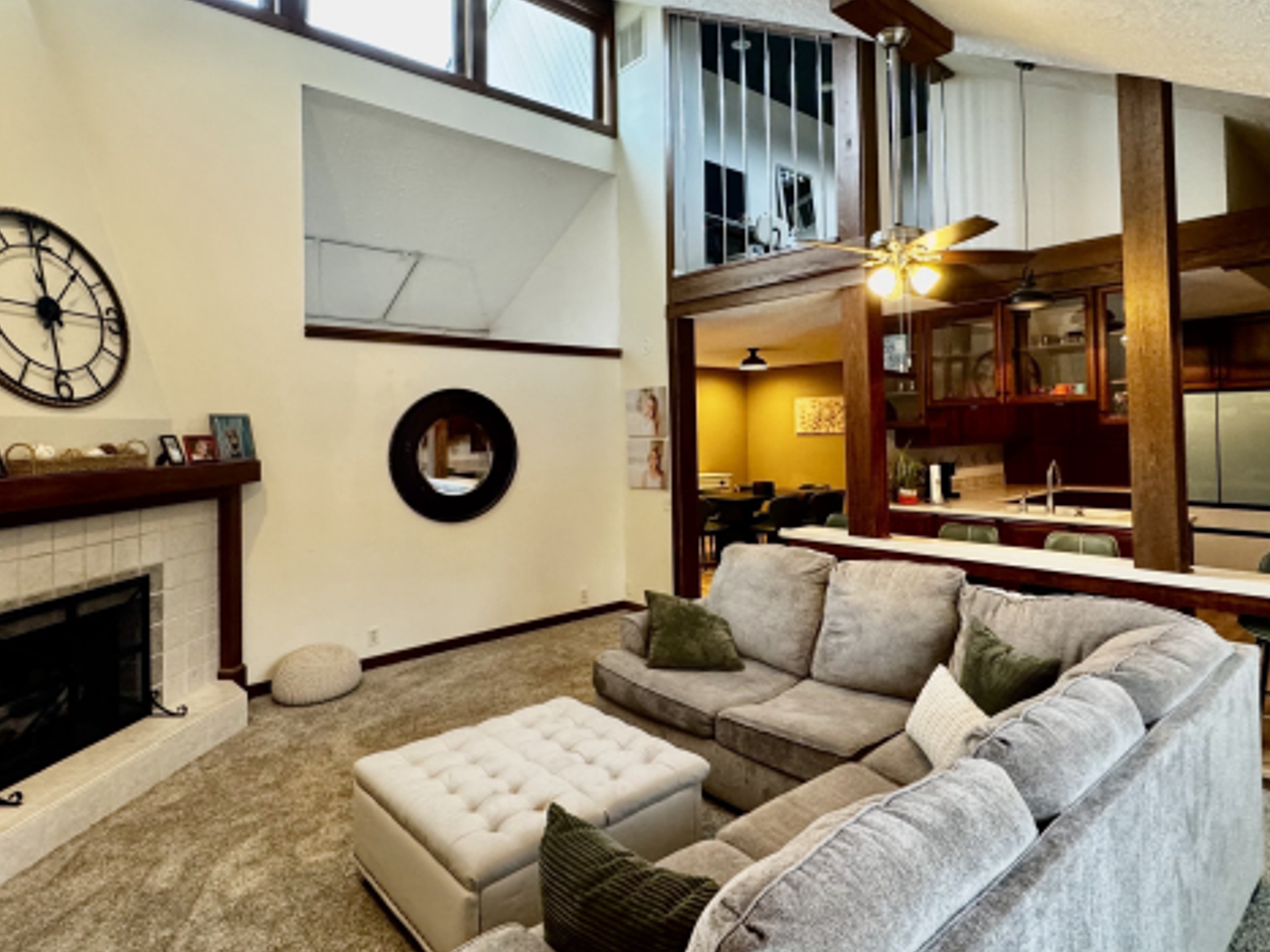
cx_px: 692
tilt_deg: +0.1
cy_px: 413
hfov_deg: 81.6
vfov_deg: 65.7
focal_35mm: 20
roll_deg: +1.2
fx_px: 734
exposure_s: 1/60
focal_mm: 2.22
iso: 400
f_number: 2.2
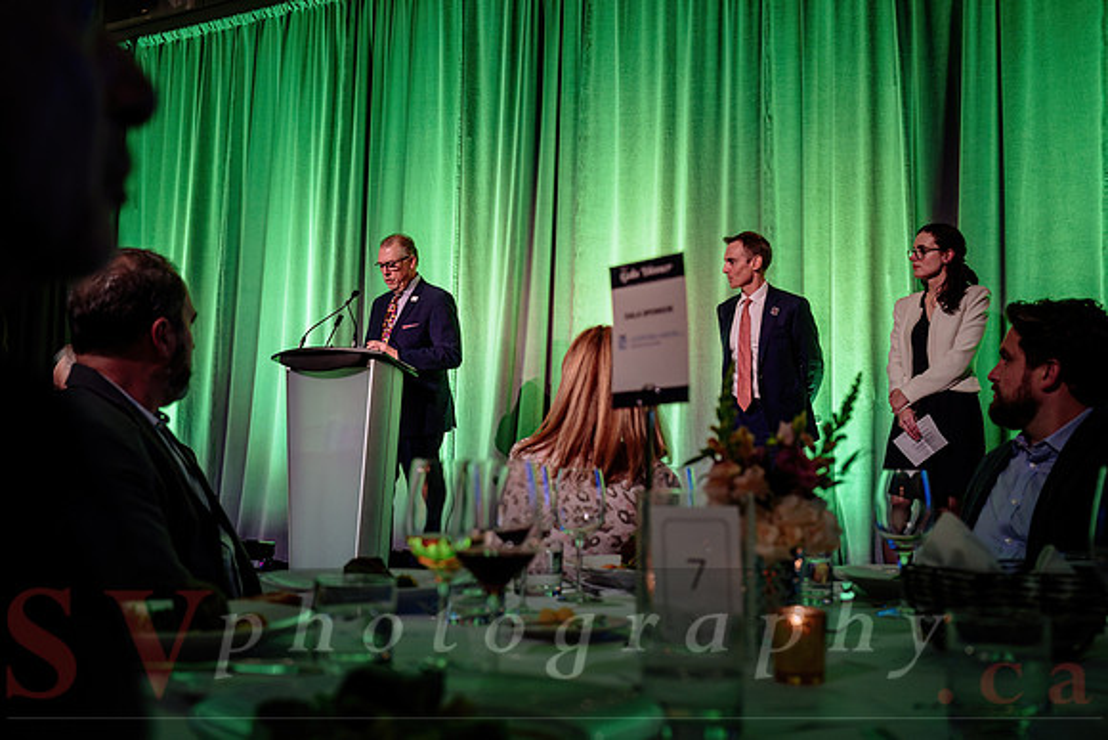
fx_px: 1170
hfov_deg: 50.7
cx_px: 554
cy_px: 370
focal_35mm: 38
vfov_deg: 35.1
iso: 1000
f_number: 4
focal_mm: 38
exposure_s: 1/60
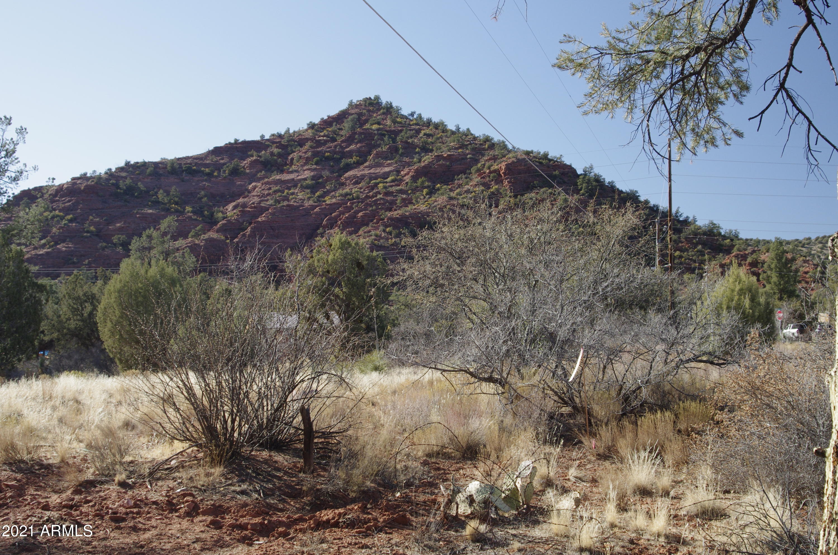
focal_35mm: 42
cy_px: 278
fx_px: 976
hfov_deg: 46.5
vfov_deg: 31.8
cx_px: 419
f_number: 6.3
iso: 640
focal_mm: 28
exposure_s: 1/250
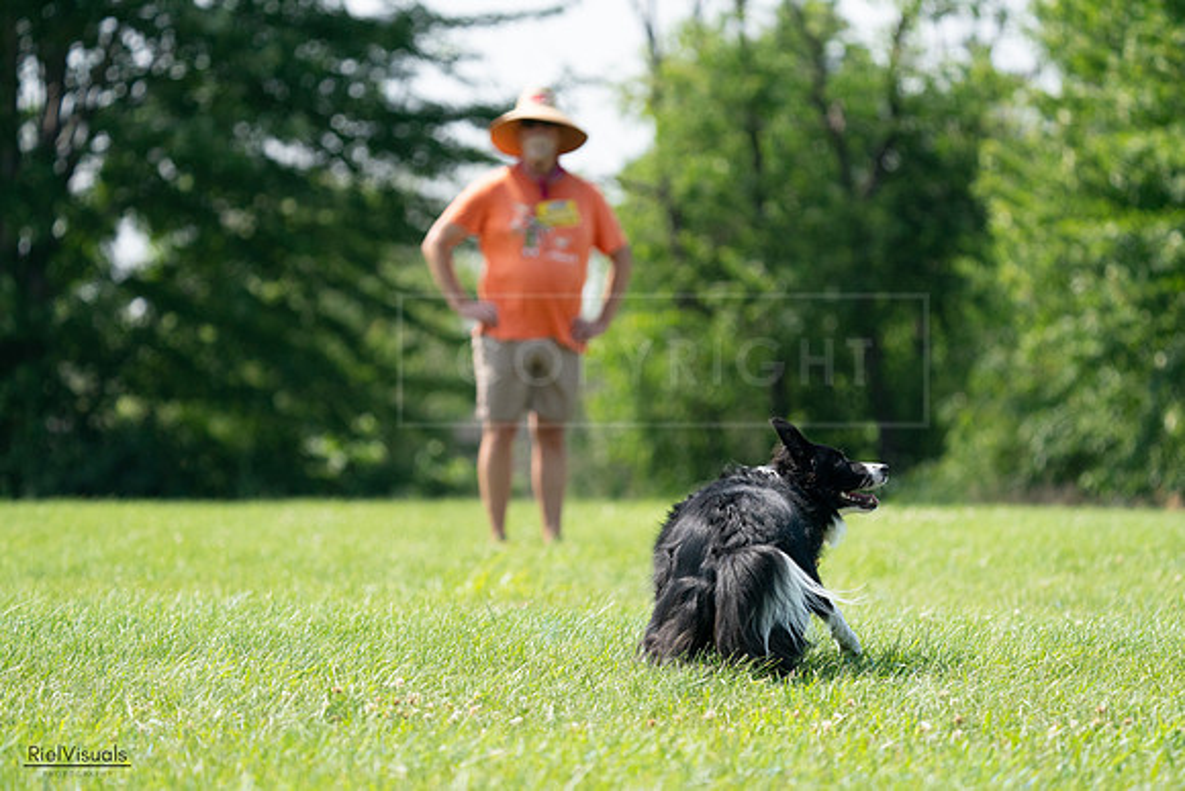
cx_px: 592
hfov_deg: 7.5
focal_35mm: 275
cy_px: 396
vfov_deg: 5.0
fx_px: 9054
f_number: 5.6
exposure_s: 1/4000
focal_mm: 275
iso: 2000
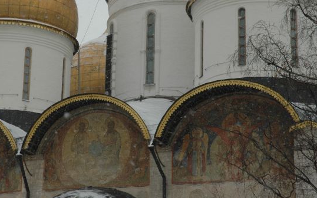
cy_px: 66
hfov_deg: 16.4
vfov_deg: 10.3
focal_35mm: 127
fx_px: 1097
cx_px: 112
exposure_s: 1/100
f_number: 11
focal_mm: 62
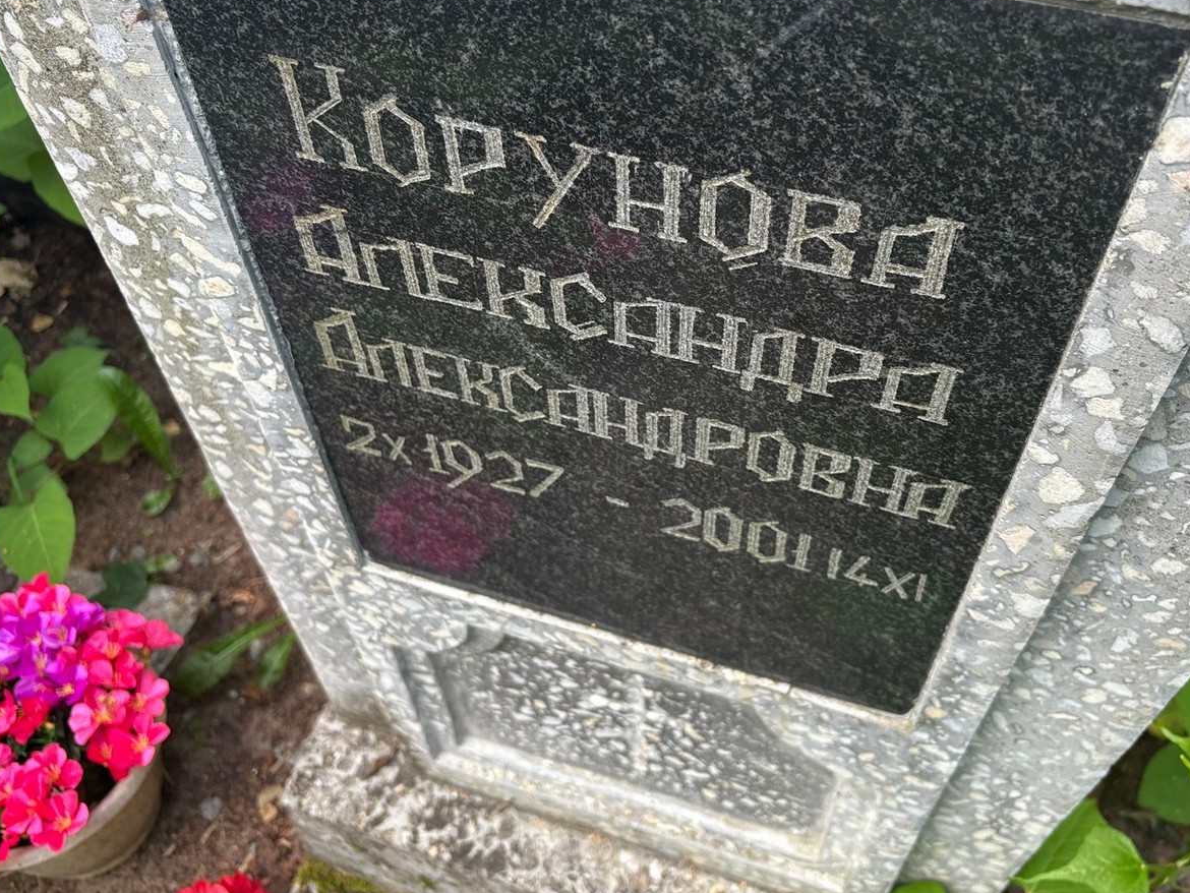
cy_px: 355
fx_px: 1100
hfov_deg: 56.7
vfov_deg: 43.9
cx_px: 641
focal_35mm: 32
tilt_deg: -48.8
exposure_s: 1/121
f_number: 1.6
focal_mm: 5.96
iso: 80
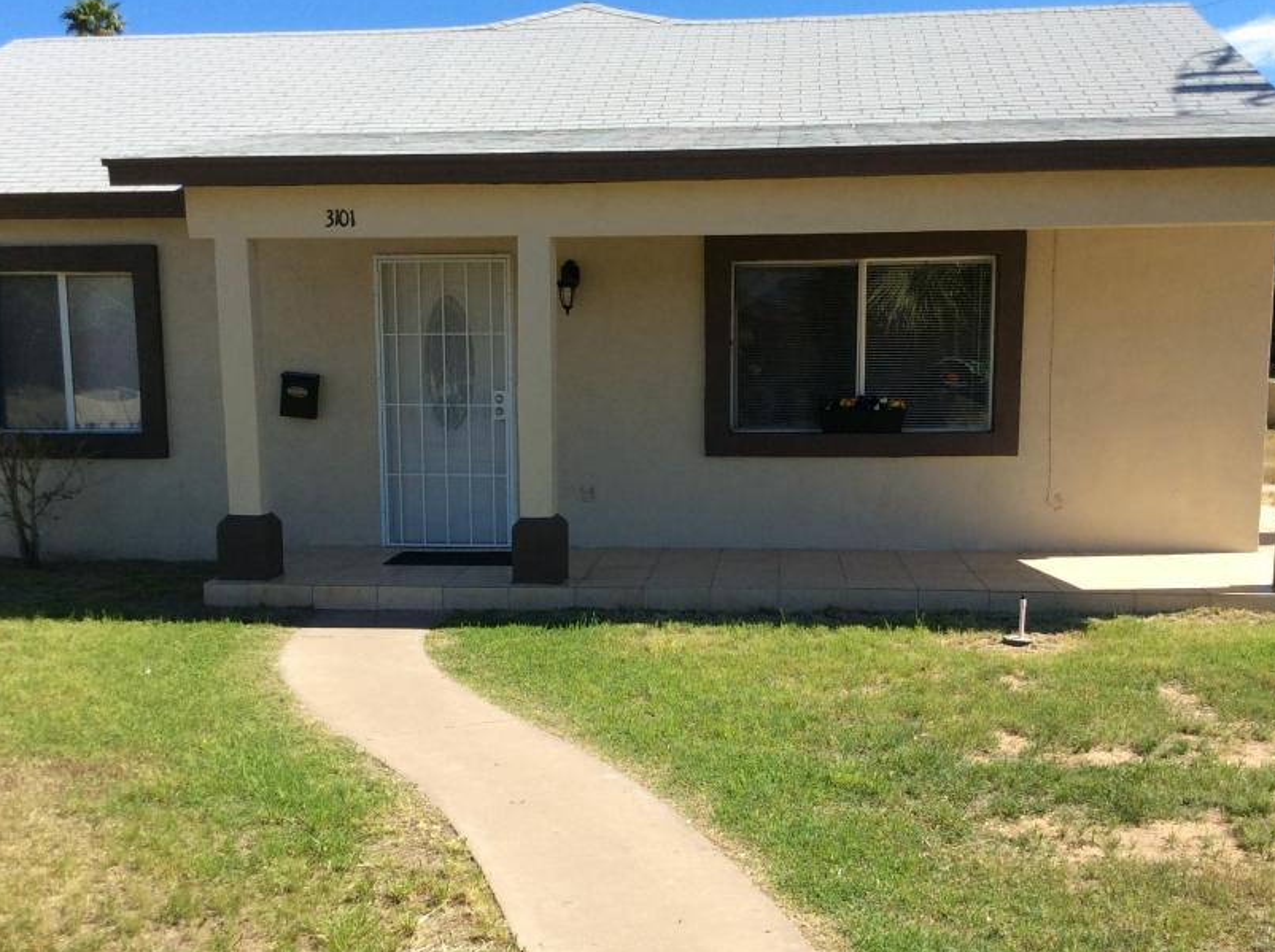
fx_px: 1508
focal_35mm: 41
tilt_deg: -7.2
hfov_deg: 45.8
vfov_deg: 35.0
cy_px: 551
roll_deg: +1.3
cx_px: 612
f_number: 2.4
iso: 32
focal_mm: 3.3
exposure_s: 1/1330
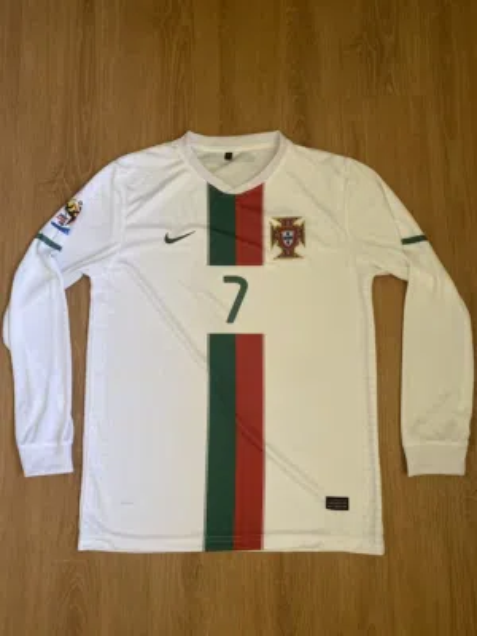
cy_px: 318
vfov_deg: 67.3
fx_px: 478
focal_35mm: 26
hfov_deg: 53.1
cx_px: 238
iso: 320
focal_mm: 4.25
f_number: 1.8
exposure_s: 1/60
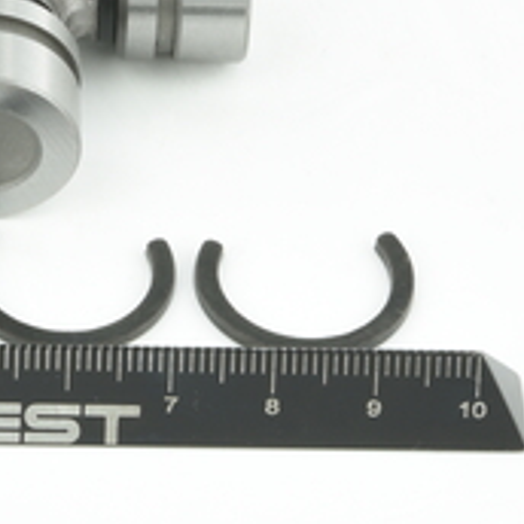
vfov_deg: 8.2
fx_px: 3648
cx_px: -12
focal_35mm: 213
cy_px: 40
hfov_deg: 8.2
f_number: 29
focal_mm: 60
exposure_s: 1/2.5
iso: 64
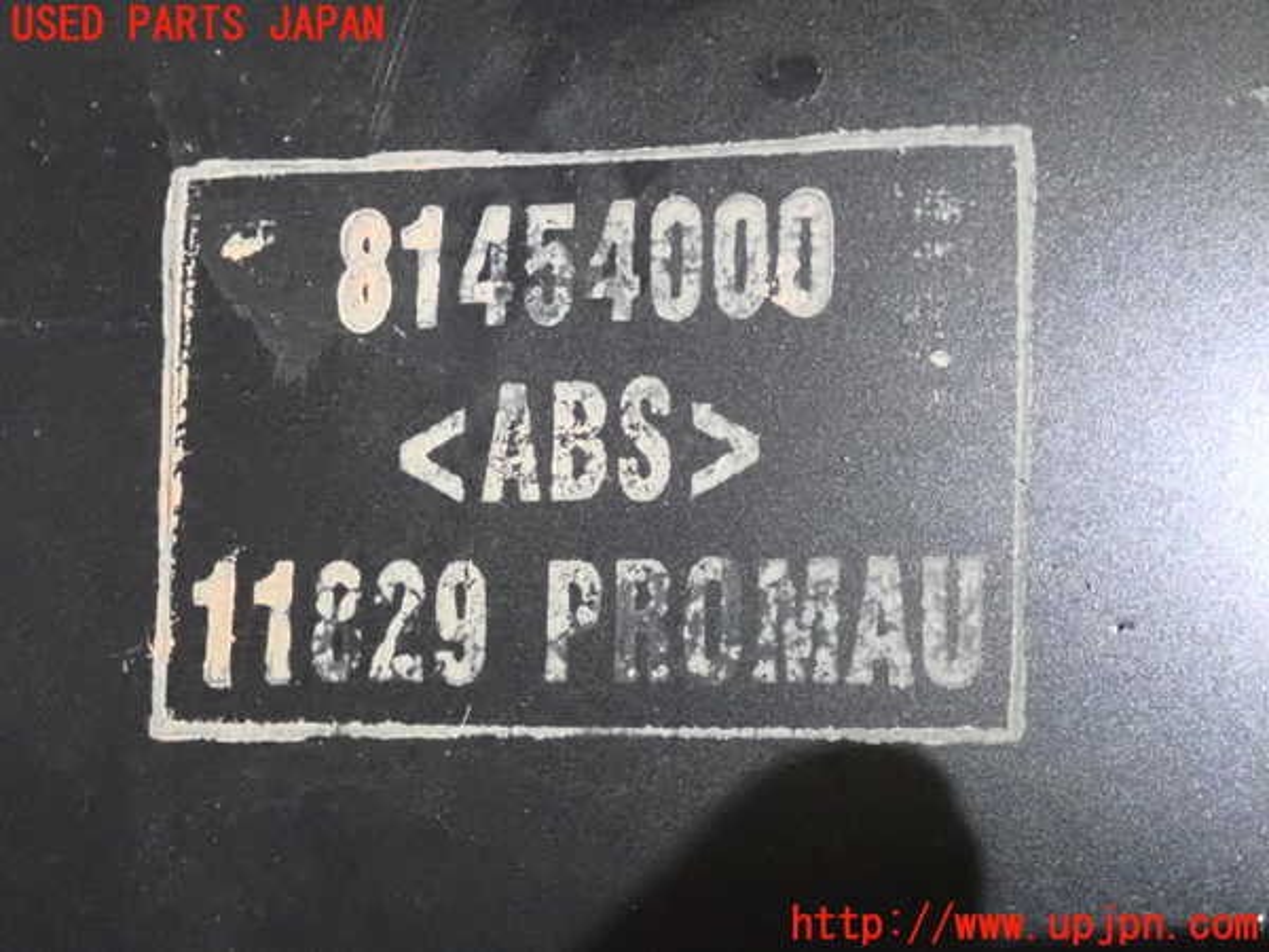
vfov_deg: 18.0
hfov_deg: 23.8
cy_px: 476
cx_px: 634
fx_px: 3006
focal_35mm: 82
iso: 6400
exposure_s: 1/160
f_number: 4.3
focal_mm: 14.62
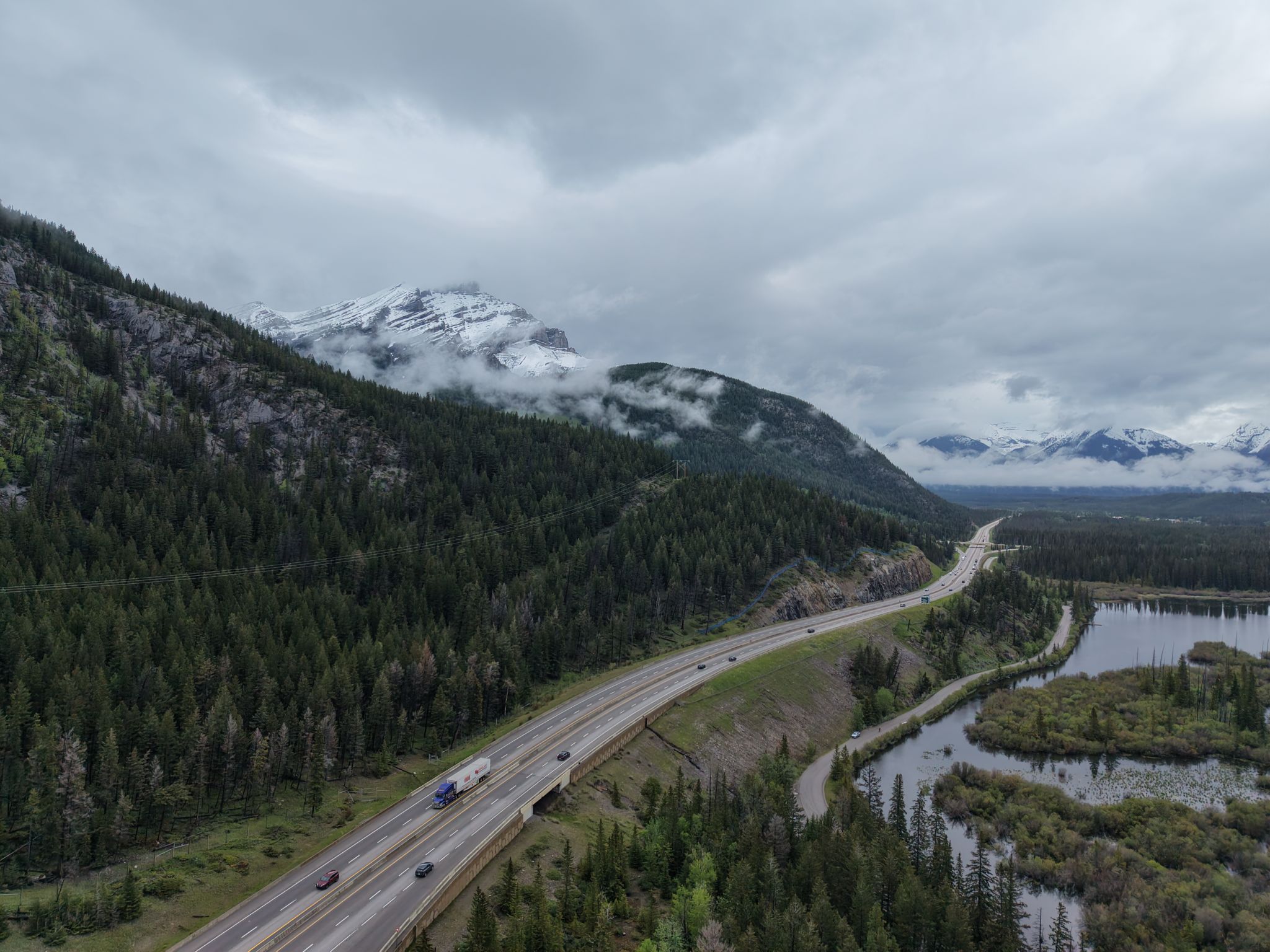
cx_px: 635
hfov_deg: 71.6
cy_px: 476
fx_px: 881
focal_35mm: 24
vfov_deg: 56.8
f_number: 1.8
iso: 400
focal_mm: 8.67
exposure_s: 1/6000
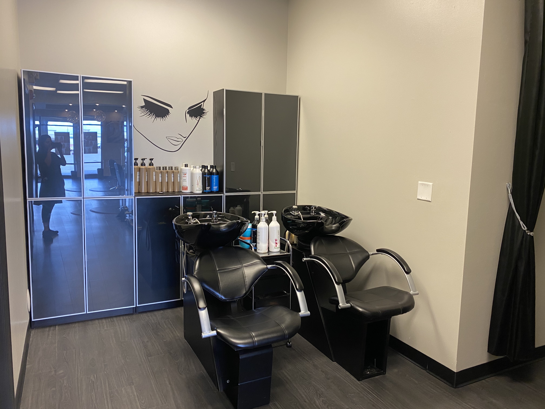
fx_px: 409
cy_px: 204
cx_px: 272
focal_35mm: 26
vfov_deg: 53.1
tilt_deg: -7.3
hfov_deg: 67.3
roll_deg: -1.2
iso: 100
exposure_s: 1/60
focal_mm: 4.25
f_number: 1.8
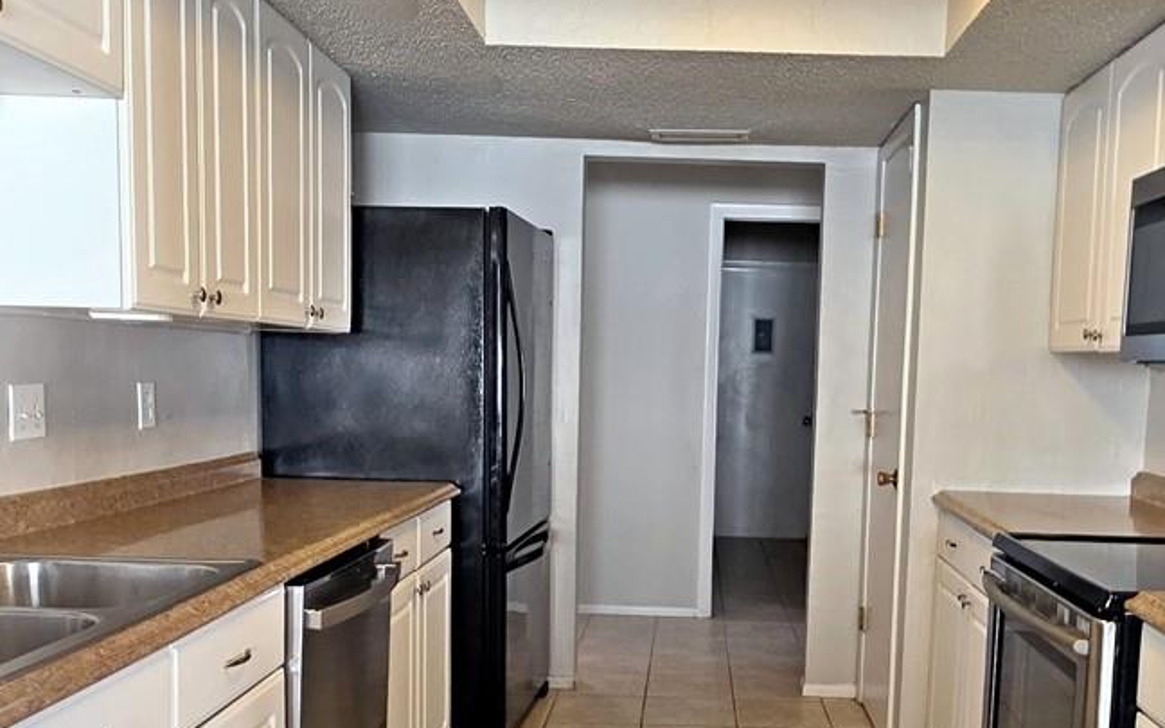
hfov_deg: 56.2
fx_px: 1080
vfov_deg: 36.8
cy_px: 494
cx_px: 705
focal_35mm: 34
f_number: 1.9
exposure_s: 1/120
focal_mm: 2.2
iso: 160
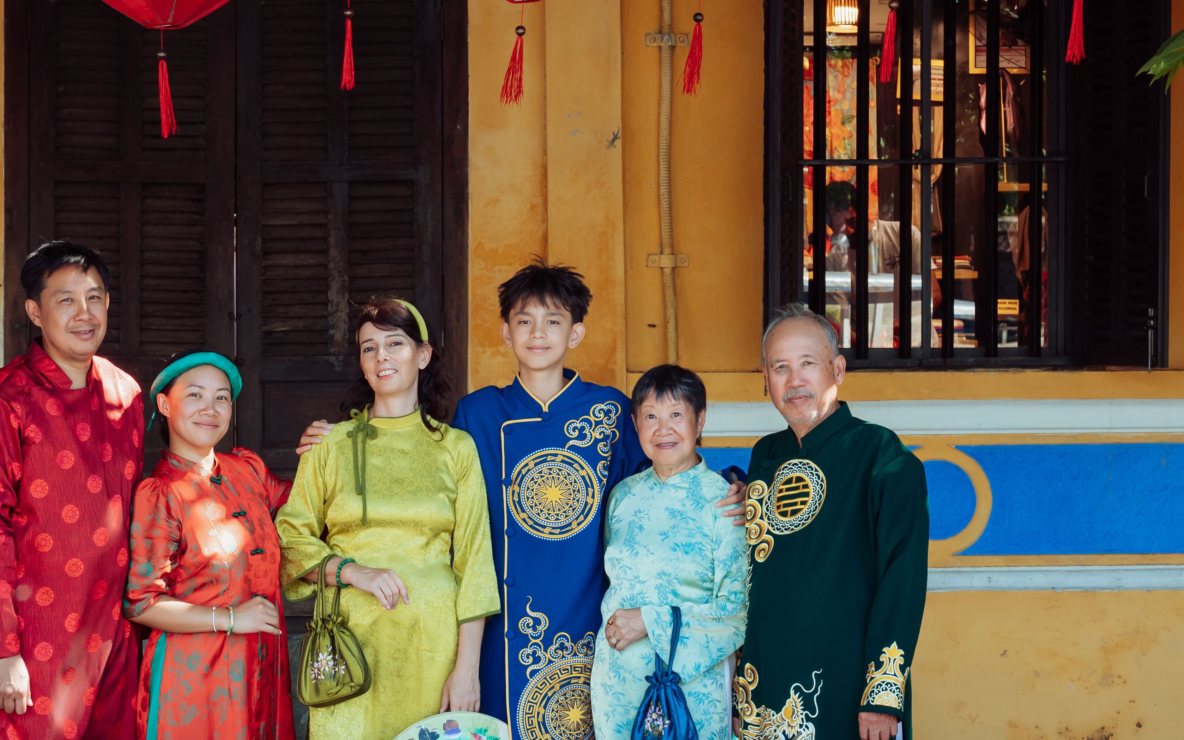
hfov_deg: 20.7
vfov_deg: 13.1
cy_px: 441
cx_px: 423
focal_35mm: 100
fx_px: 3227
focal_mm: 50
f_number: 7.1
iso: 320
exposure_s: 1/125
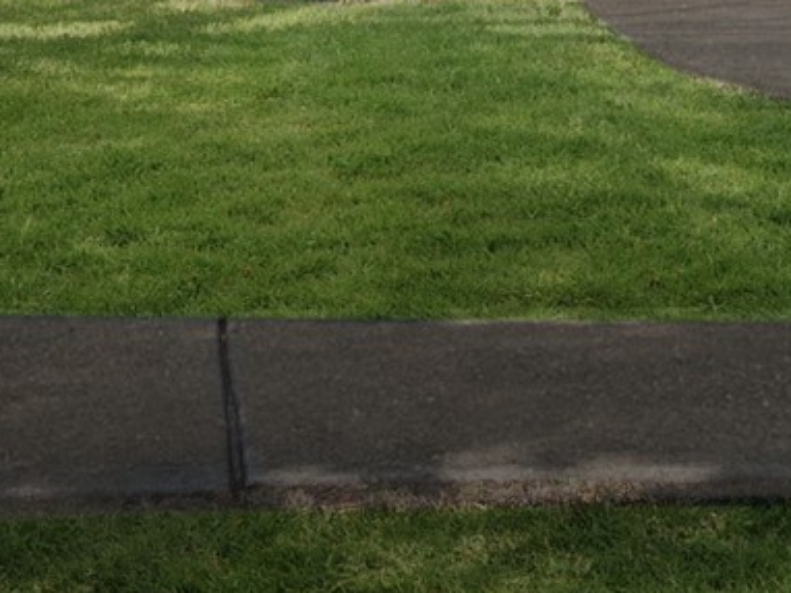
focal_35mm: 96
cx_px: 581
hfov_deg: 20.4
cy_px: -242
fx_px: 2186
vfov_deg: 14.6
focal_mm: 17.5
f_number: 9
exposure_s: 1/200
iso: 250
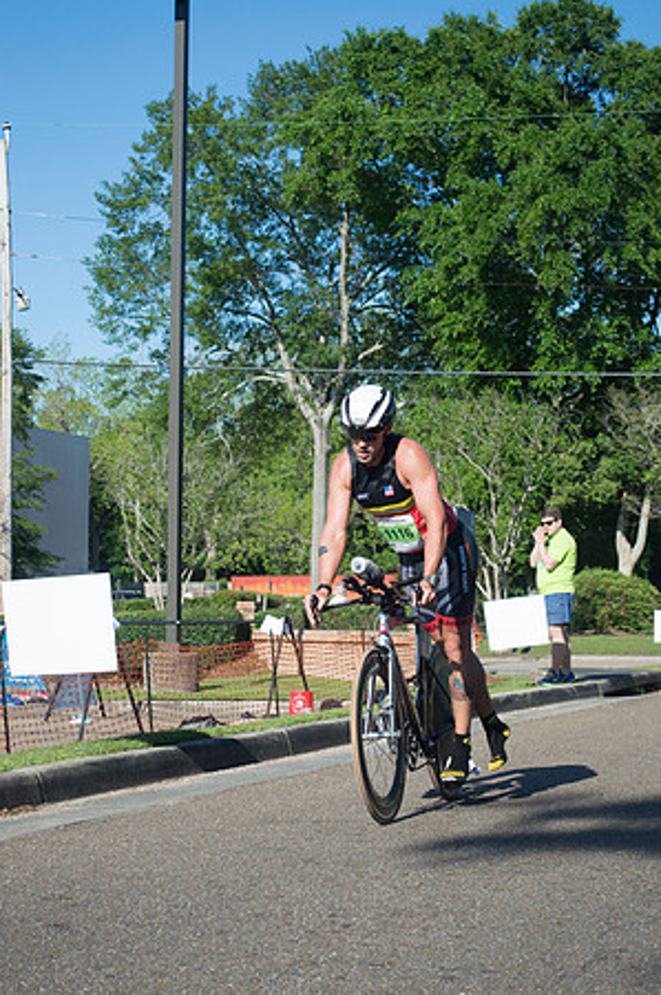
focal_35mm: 69
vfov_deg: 29.3
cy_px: 498
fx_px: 1905
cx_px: 330
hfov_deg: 19.7
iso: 400
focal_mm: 46
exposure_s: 1/1600
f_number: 5.6
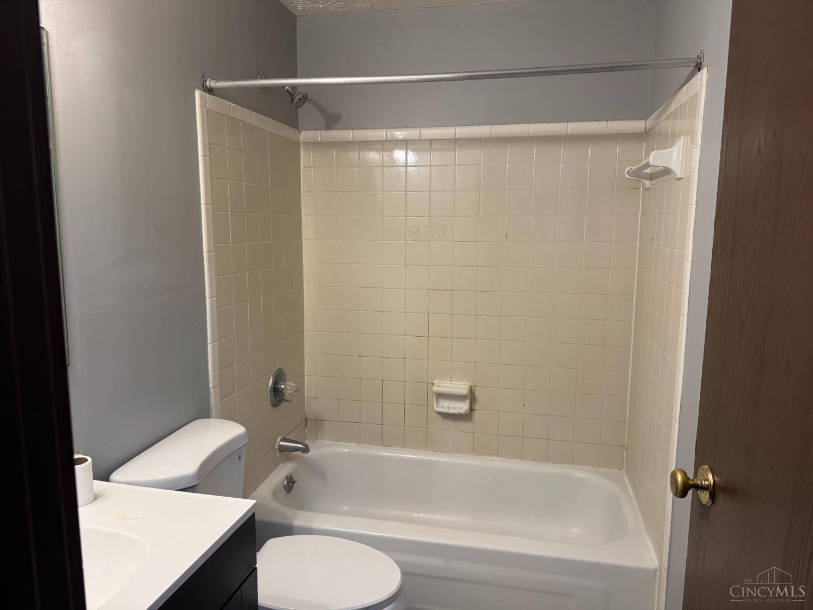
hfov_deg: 71.6
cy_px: 305
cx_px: 406
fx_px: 564
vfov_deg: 56.8
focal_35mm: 24
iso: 200
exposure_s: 1/120
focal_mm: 6.76
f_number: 1.78
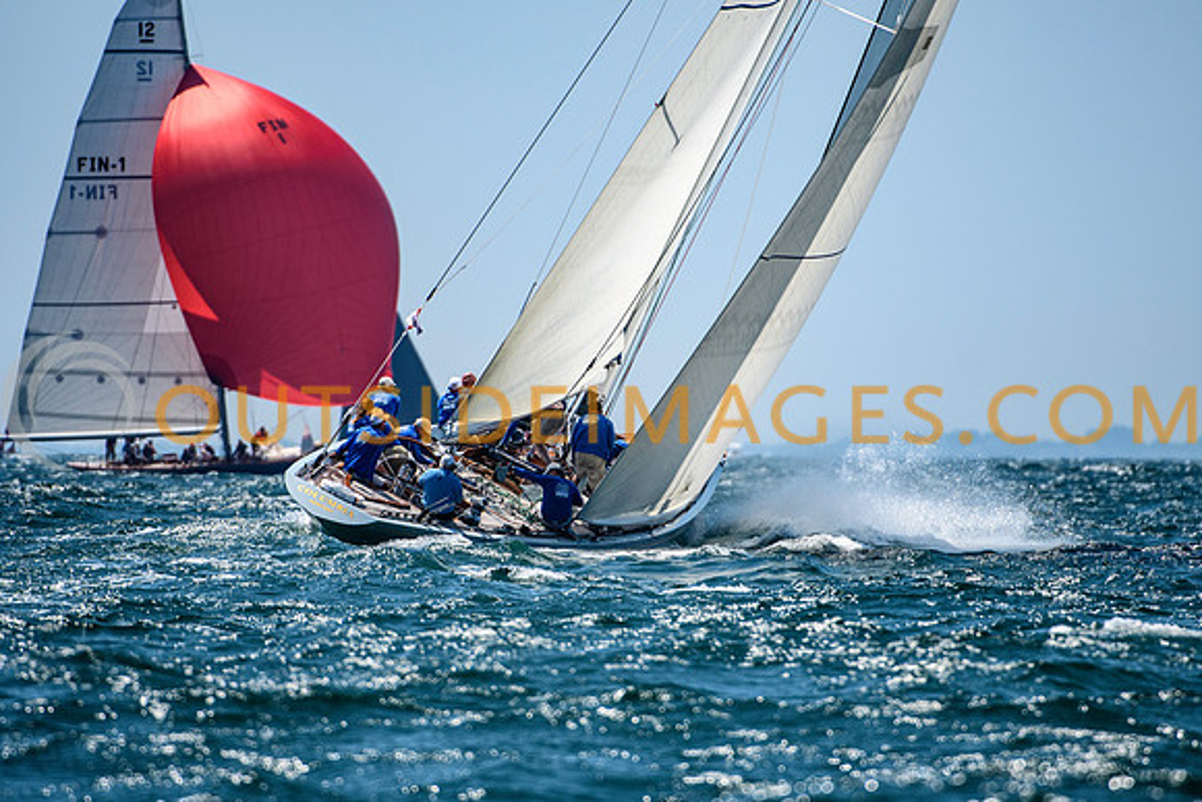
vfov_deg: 2.3
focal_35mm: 600
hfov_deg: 3.4
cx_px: 601
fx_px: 20037
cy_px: 401
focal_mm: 400
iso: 400
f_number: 5
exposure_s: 1/4000
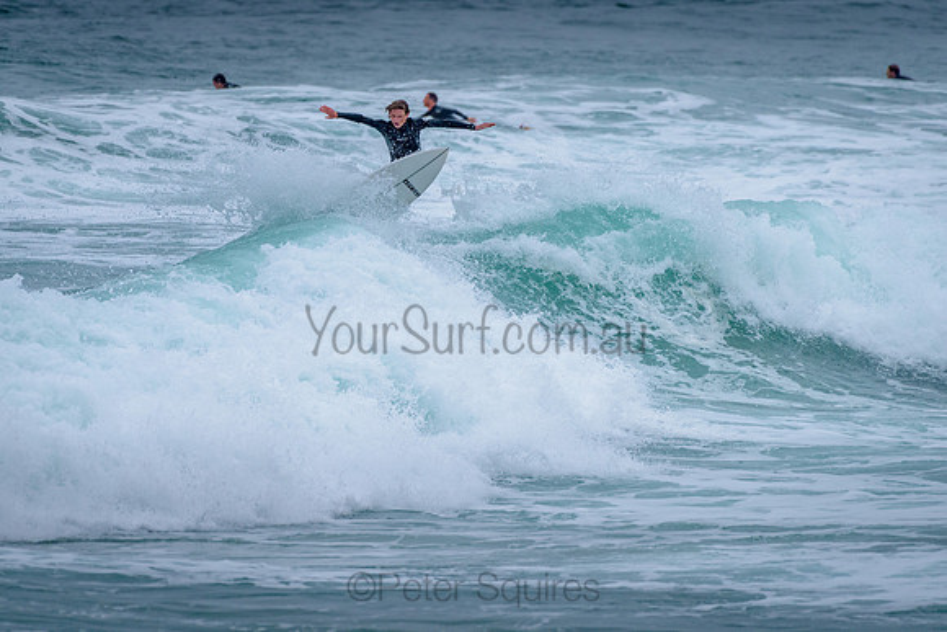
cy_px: 245
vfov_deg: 2.2
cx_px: 396
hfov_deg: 3.4
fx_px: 16125
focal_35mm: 613
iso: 800
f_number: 5.6
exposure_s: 1/2000
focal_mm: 500
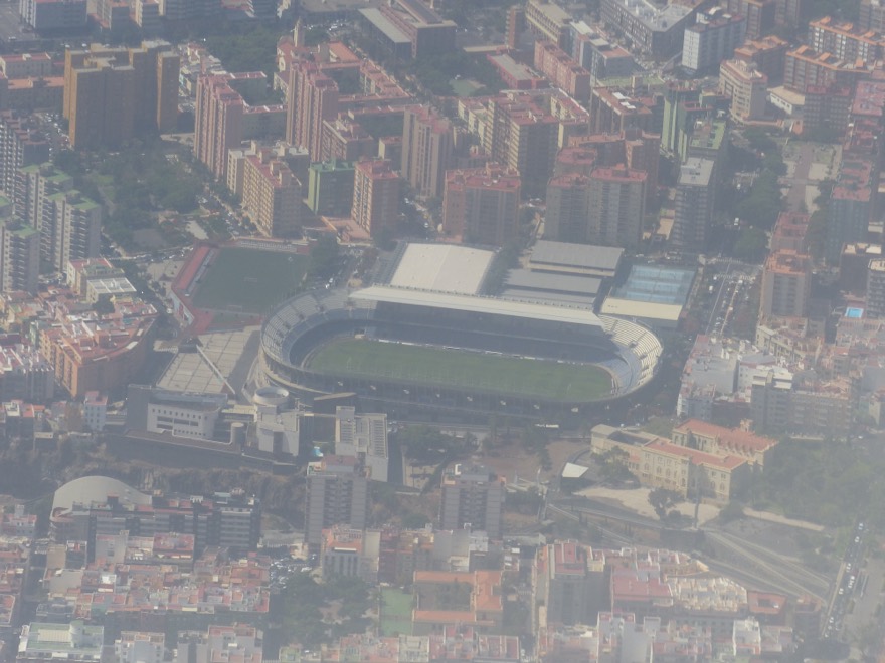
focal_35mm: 263
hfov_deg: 7.5
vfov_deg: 5.7
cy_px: 332
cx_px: 442
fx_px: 6724
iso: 100
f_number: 4
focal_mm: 47.4
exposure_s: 1/1300
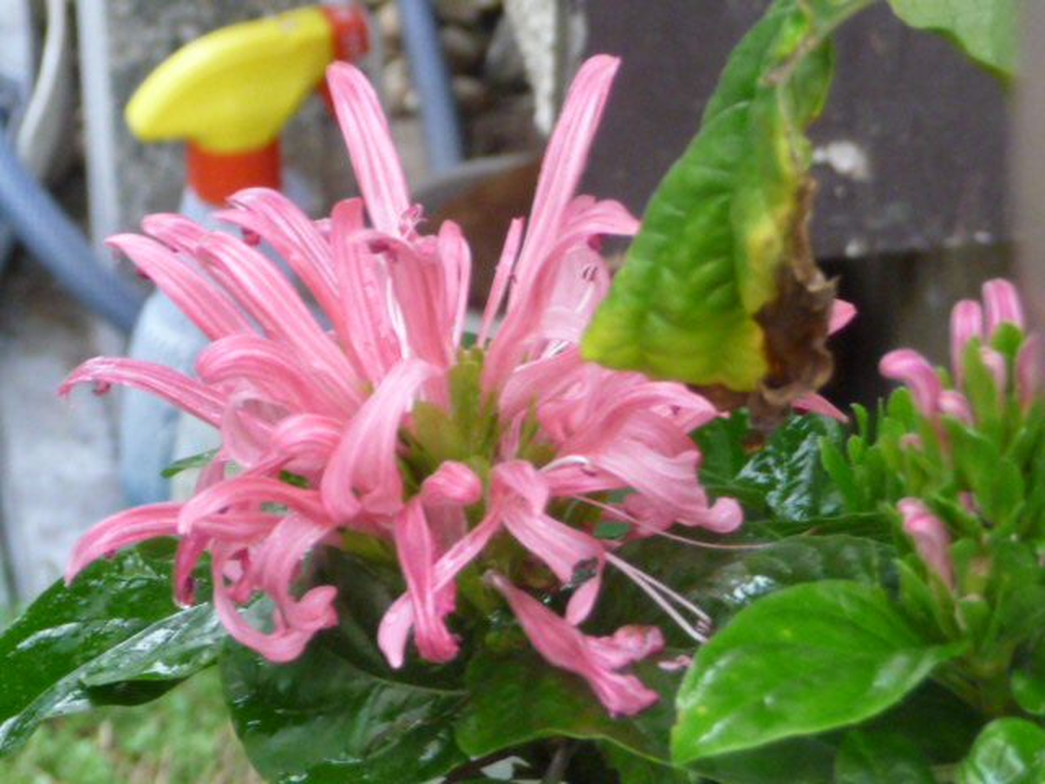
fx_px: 5223
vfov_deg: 8.6
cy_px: 392
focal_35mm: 173
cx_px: 522
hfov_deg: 11.4
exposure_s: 1/30
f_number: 4.7
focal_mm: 17.5
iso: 400
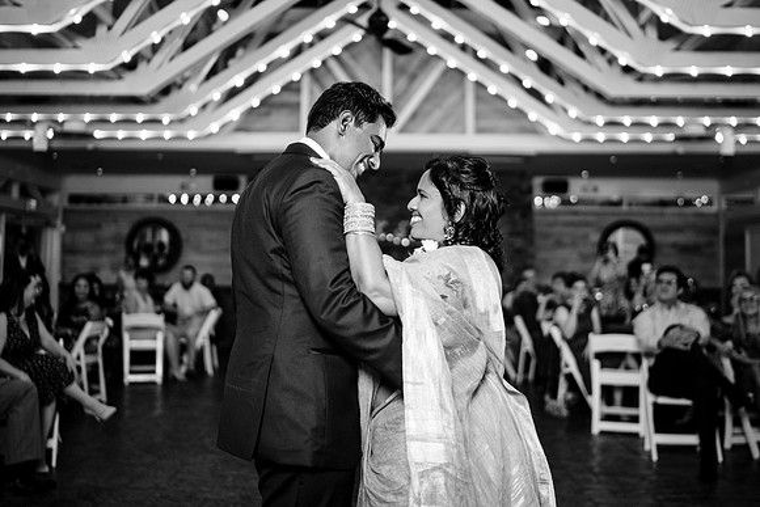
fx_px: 902
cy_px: 198
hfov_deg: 45.7
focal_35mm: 43
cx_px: 396
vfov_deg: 31.3
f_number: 1.4
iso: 250
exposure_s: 1/200
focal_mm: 35
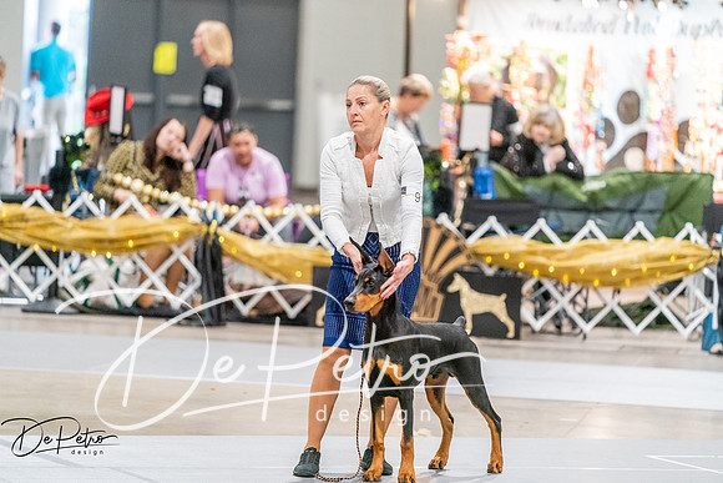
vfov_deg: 6.9
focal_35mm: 200
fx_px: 4017
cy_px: 242
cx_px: 362
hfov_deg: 10.3
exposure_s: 1/250
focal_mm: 200
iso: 6400
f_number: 2.8
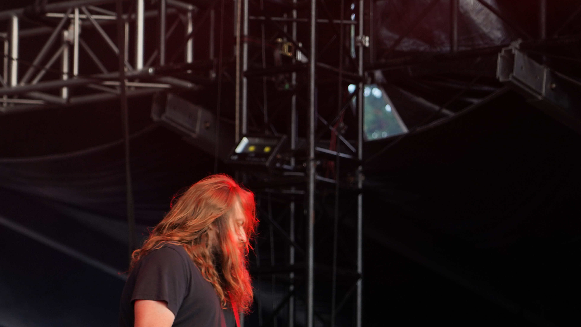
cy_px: 305
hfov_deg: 12.0
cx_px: 230
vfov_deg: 6.7
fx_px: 2773
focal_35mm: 180
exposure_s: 1/125
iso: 400
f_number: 4
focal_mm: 105
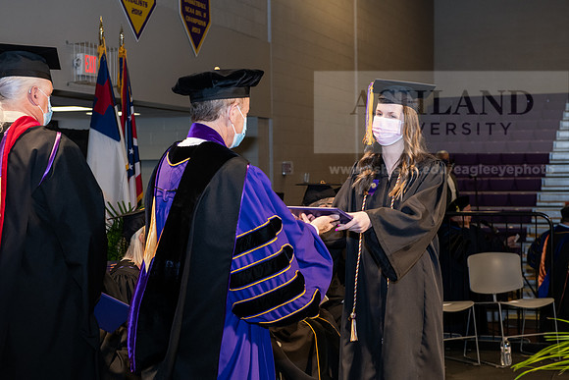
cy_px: 190
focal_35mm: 70
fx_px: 1107
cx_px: 284
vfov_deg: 19.5
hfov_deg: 28.8
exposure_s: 1/200
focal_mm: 70
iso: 1600
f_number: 6.3
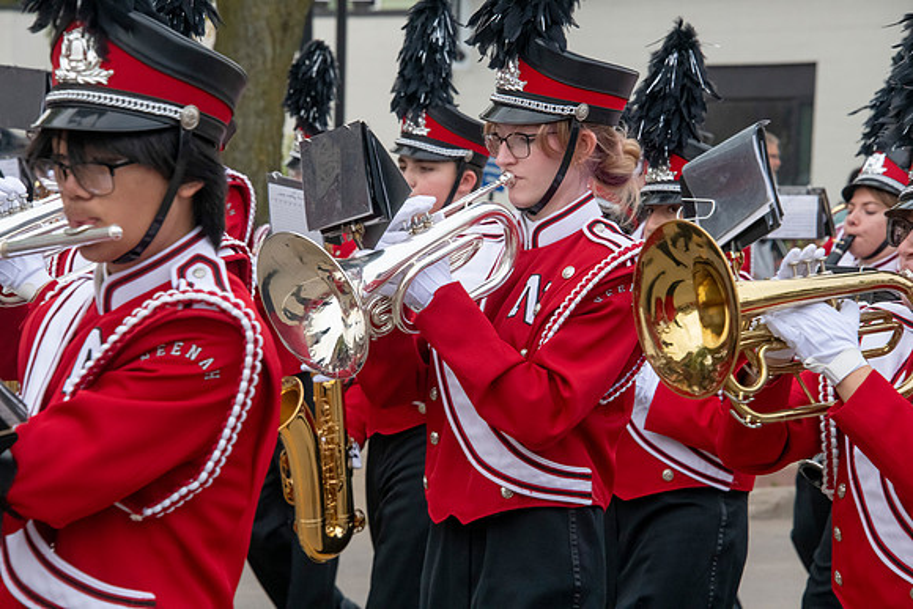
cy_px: 304
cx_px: 456
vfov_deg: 7.6
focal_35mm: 180
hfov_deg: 11.4
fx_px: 4566
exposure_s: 1/400
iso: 3200
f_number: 11
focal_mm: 180
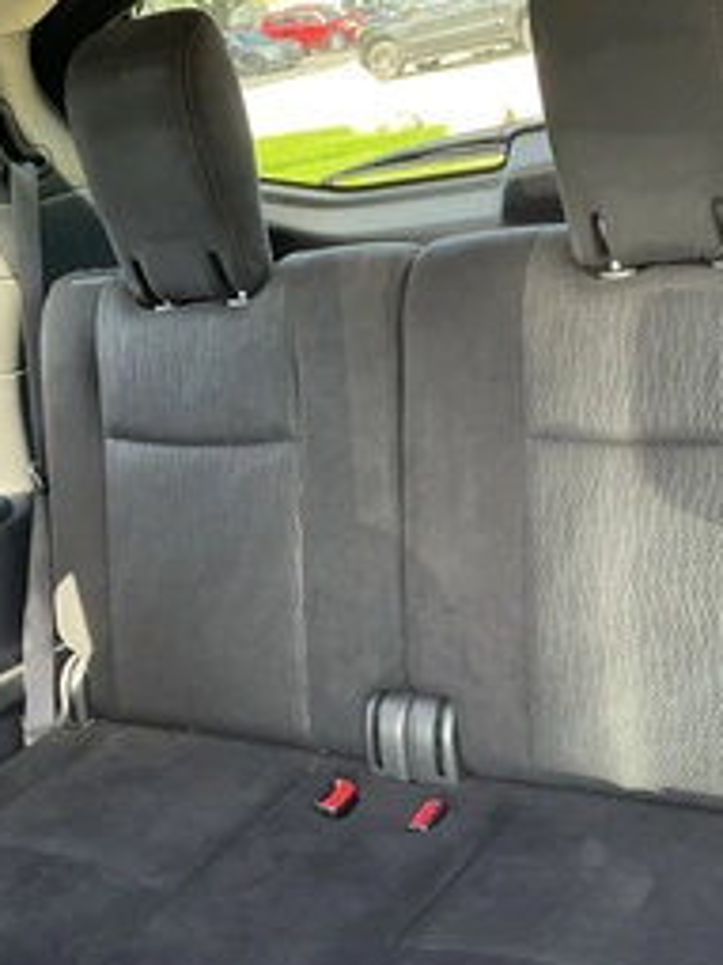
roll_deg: +12.0
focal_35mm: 44
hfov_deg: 32.8
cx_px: 405
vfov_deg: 42.9
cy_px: 526
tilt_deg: -22.8
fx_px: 1226
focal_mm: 3
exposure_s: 1/60
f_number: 1.8
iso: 125
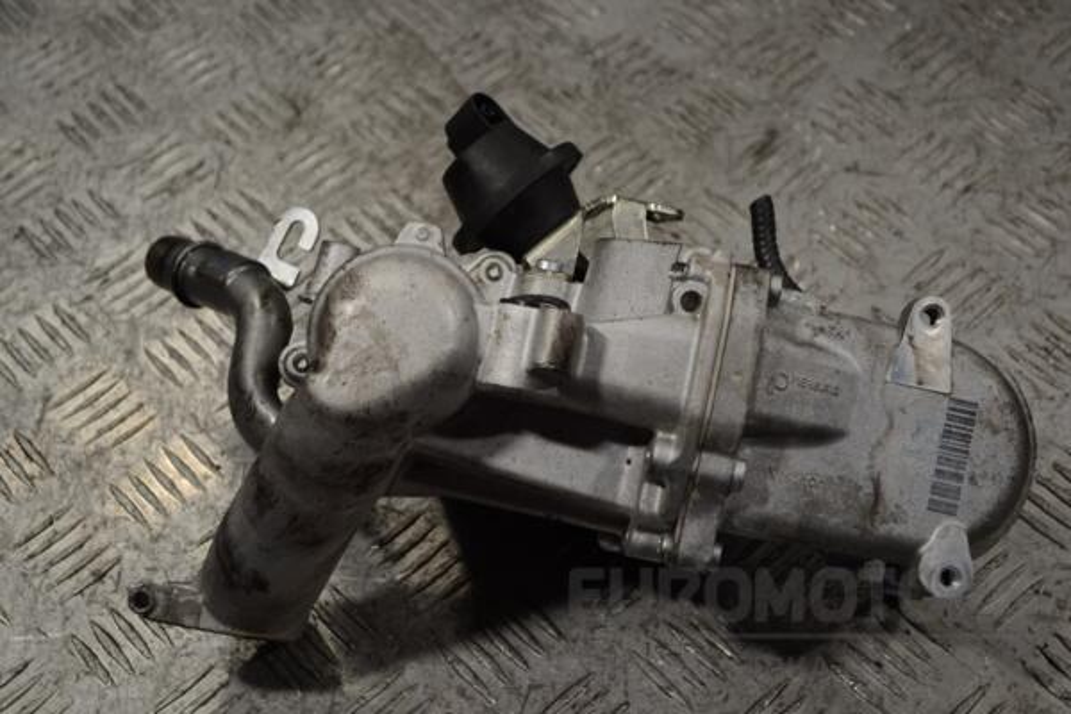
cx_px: 536
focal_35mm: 60
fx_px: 1785
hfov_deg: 33.4
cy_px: 357
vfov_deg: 22.6
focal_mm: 40
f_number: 5.3
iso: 100
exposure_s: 1/50
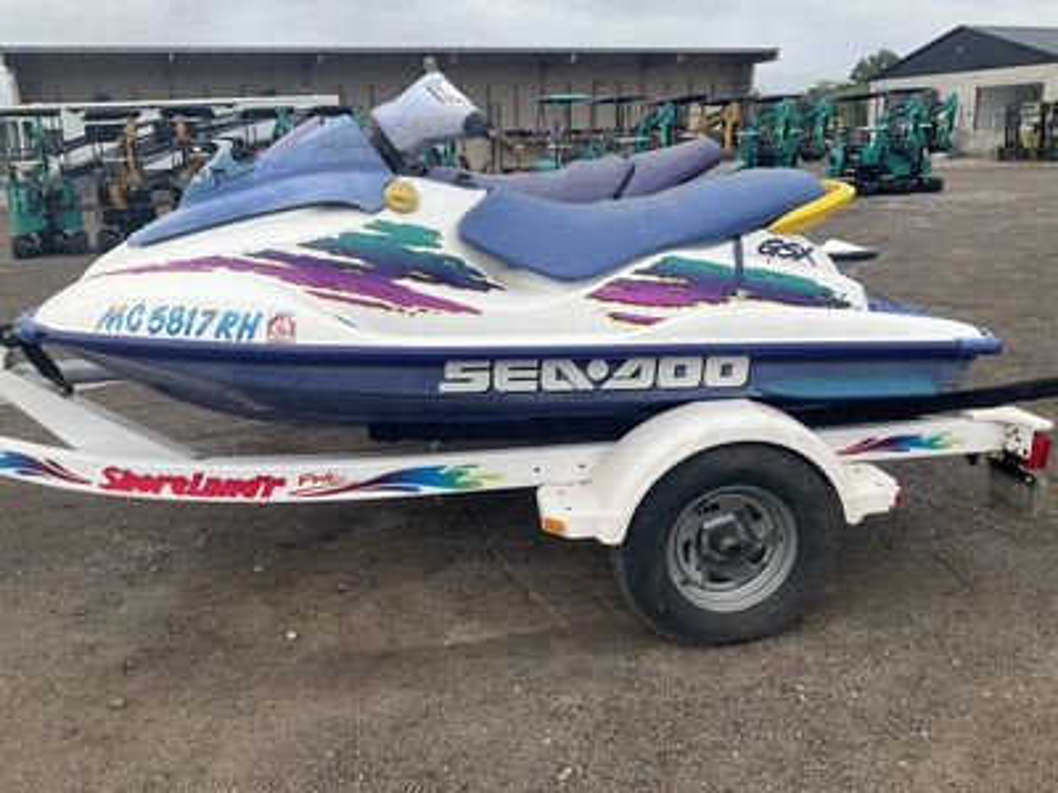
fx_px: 886
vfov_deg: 48.2
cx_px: 529
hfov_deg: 61.7
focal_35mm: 29
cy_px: 396
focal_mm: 3
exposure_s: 1/781
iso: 25
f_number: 1.8
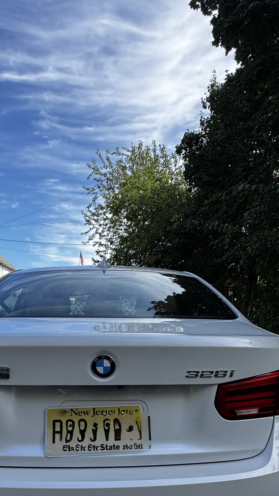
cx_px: 125
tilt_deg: -5.0
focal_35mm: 28
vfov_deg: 65.8
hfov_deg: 41.4
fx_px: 368
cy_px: 338
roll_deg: -1.6
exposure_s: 1/849
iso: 50
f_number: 2.2
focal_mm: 2.22
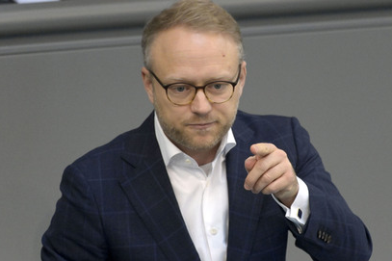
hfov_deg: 2.7
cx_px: 208
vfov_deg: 1.8
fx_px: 8446
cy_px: 137
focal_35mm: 776
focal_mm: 700
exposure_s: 1/500
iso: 10000
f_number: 8
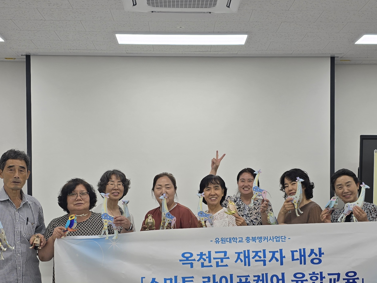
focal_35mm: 49
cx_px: 211
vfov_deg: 29.3
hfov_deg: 38.9
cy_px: 206
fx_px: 534
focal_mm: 6.3
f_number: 1.7
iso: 25
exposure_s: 1/120
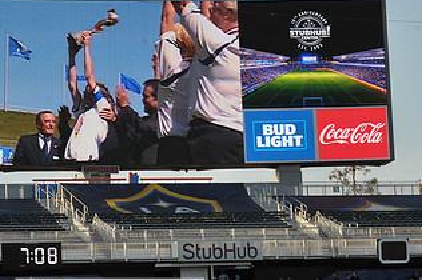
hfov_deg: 10.6
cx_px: 110
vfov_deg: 7.1
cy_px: 96
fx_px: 2260
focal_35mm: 193
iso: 400
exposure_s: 1/400
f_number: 10
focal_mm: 105
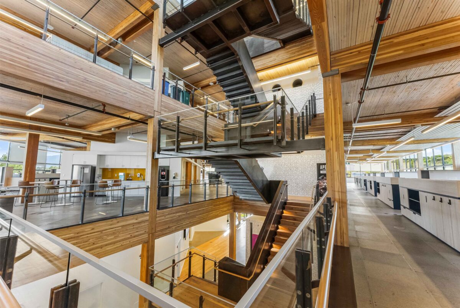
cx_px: 230
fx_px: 179
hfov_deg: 104.2
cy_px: 154
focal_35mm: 14
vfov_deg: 81.3
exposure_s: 5
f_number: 18
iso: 640
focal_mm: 14
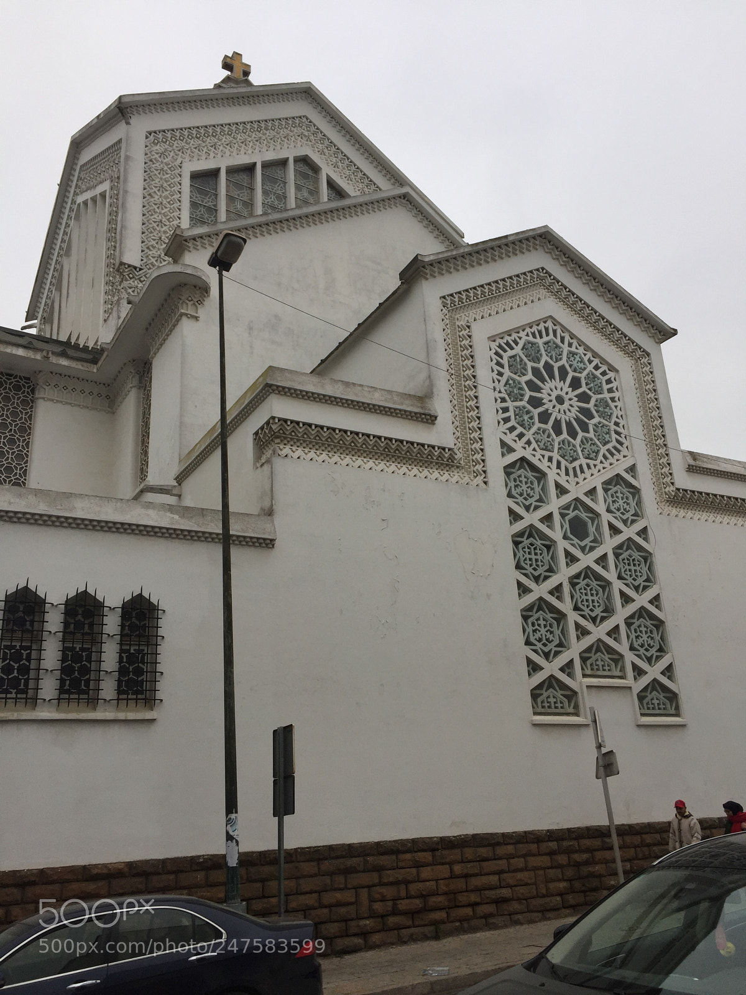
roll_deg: +4.0
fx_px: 833
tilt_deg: +21.7
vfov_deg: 61.7
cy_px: 498
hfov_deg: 48.2
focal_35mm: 29
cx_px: 373
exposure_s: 1/430
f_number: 2.2
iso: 32
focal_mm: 4.15
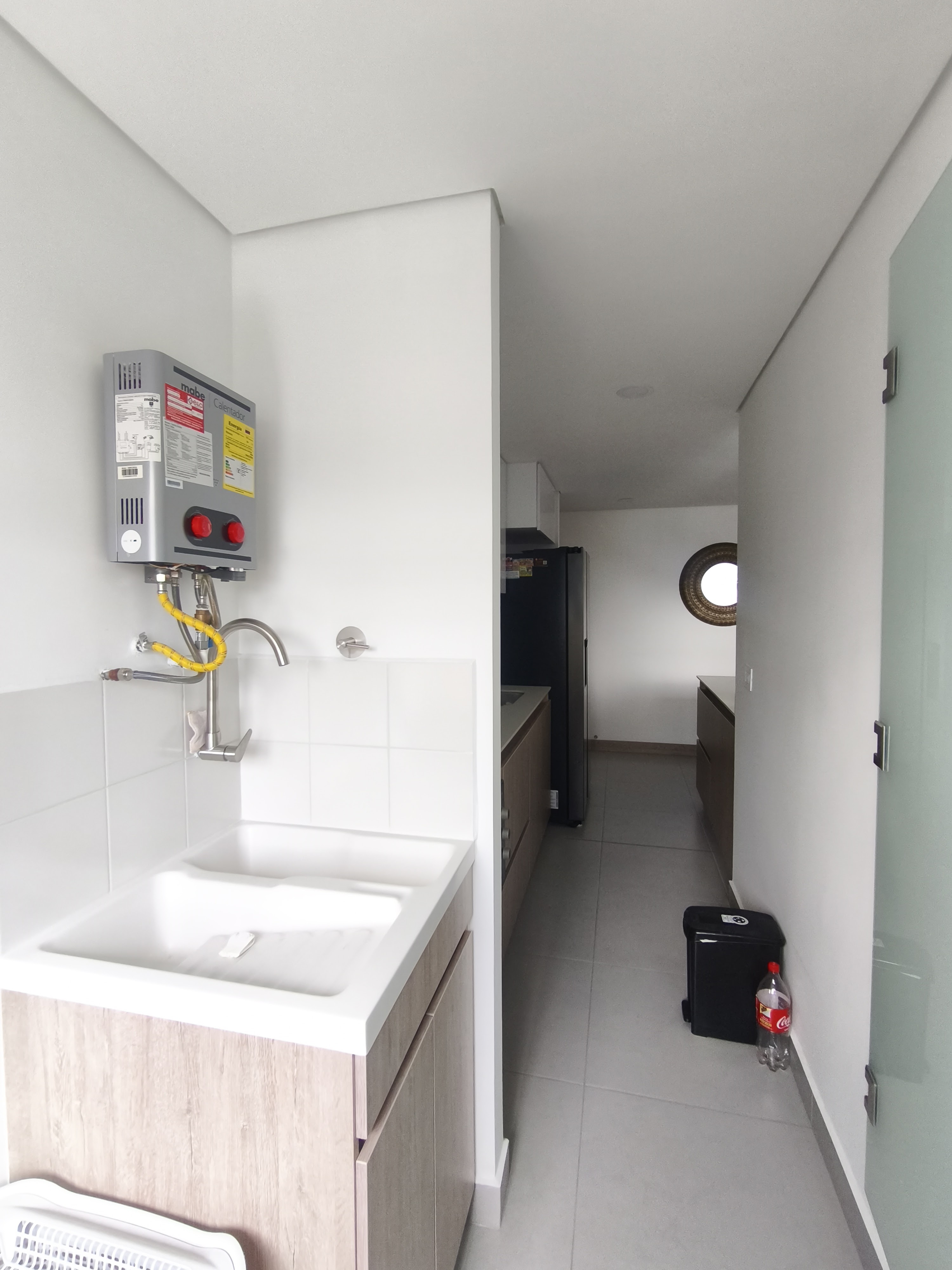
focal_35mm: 17
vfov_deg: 91.0
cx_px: 476
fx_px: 623
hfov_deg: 74.7
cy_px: 635
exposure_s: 1/40
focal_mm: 1.91
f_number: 2.2
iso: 160
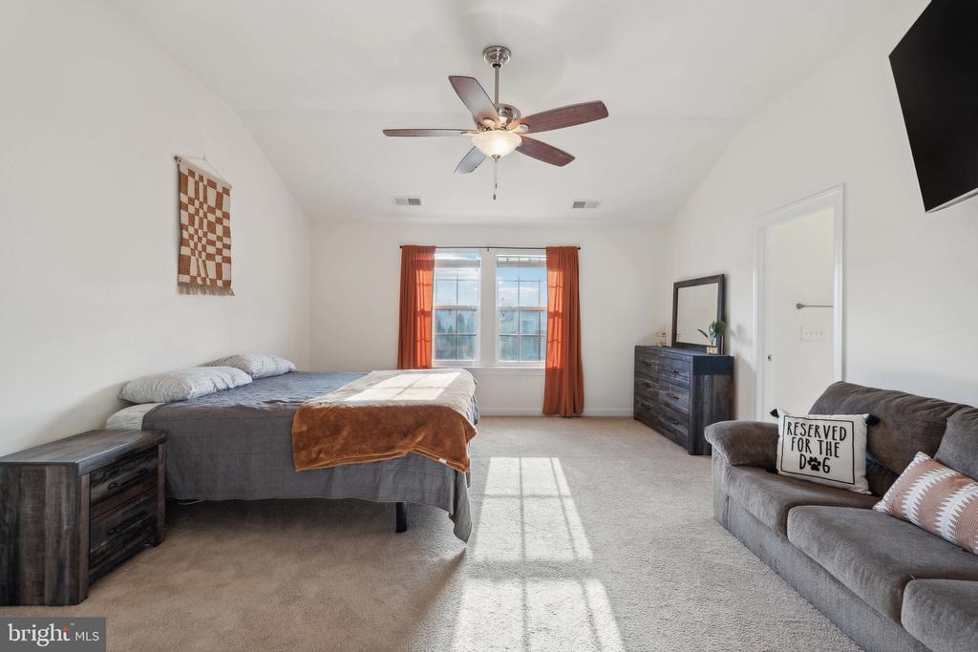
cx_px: 489
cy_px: 326
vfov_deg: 72.1
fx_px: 448
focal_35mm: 16
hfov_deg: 95.0
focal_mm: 16.5
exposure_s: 1/10
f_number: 6.3
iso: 125
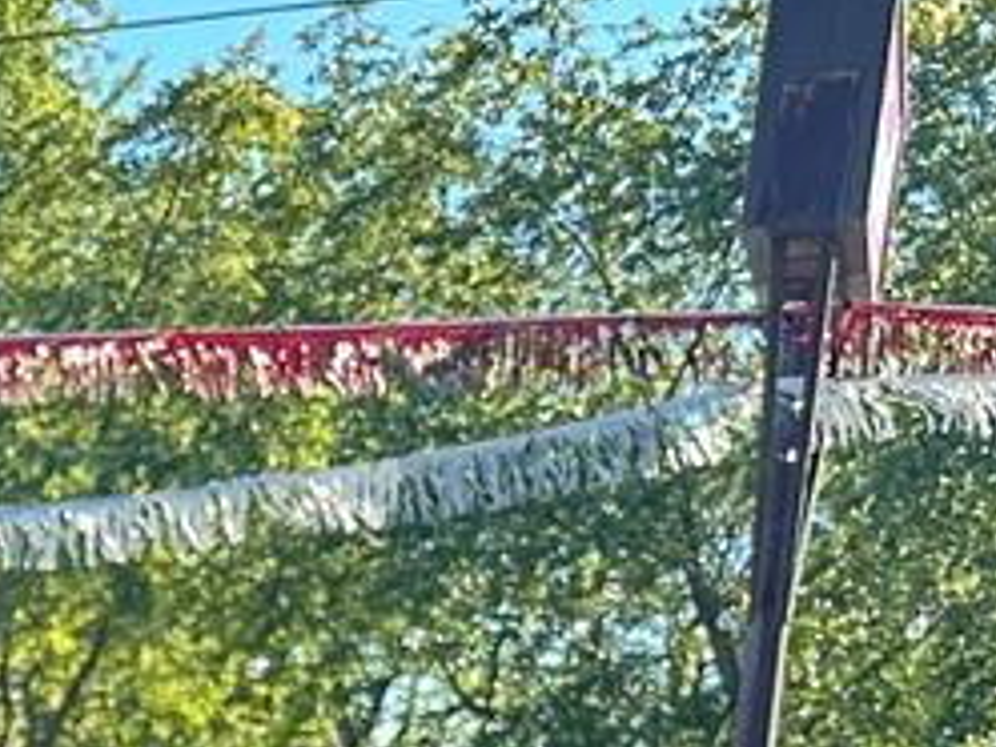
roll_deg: -0.8
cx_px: -1434
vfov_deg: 10.2
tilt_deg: -11.3
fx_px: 3568
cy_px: 1843
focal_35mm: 124
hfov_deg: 12.4
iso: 80
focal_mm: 6.86
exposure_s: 1/767
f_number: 1.78
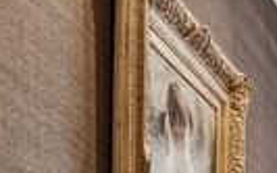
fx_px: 928
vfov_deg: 9.4
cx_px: 444
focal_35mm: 123
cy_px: 434
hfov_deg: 15.4
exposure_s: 1/2
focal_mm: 25
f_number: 8
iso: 320
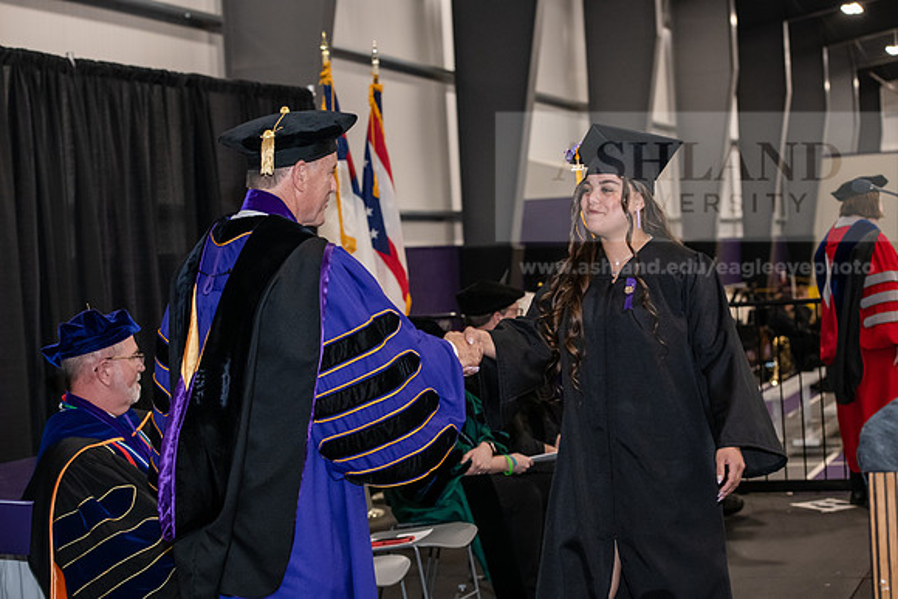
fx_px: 1746
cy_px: 300
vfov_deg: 19.5
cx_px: 449
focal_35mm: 70
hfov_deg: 28.8
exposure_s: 1/200
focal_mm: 70
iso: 2500
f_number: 5
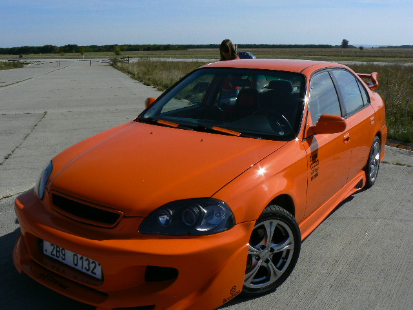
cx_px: 206
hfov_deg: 51.4
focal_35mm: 36
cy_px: 155
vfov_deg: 39.7
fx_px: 430
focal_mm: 6
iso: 80
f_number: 8
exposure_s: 1/500
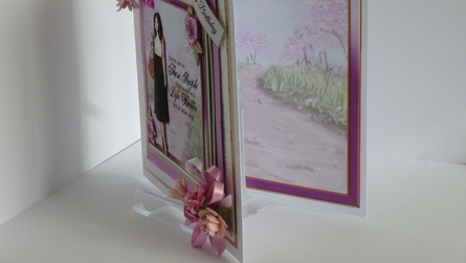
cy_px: 95
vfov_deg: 13.8
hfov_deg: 24.2
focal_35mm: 88
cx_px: 232
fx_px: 1088
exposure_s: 1/30
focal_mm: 14.2
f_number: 4.9
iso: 400
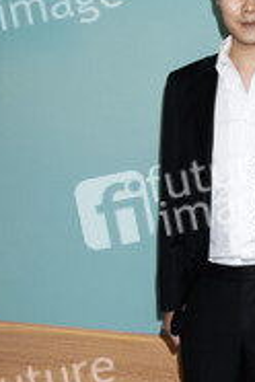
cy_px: 304
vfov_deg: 23.3
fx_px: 914
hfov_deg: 15.7
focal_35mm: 86
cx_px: 241
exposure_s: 1/200
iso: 400
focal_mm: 40
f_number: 6.3
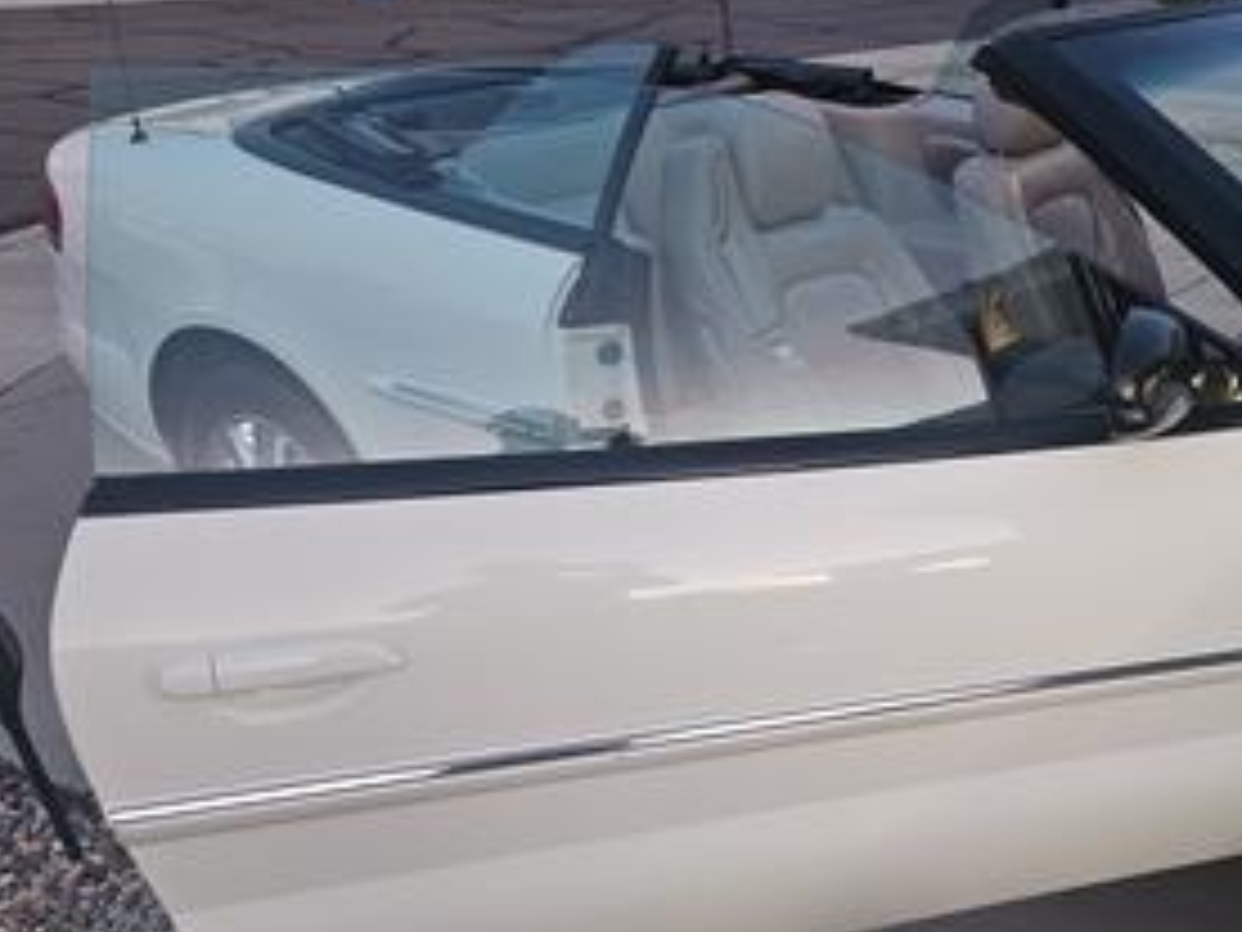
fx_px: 1507
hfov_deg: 41.8
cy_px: 531
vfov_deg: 34.3
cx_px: 1080
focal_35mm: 42
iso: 800
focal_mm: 6.3
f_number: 1.7
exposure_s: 1/60
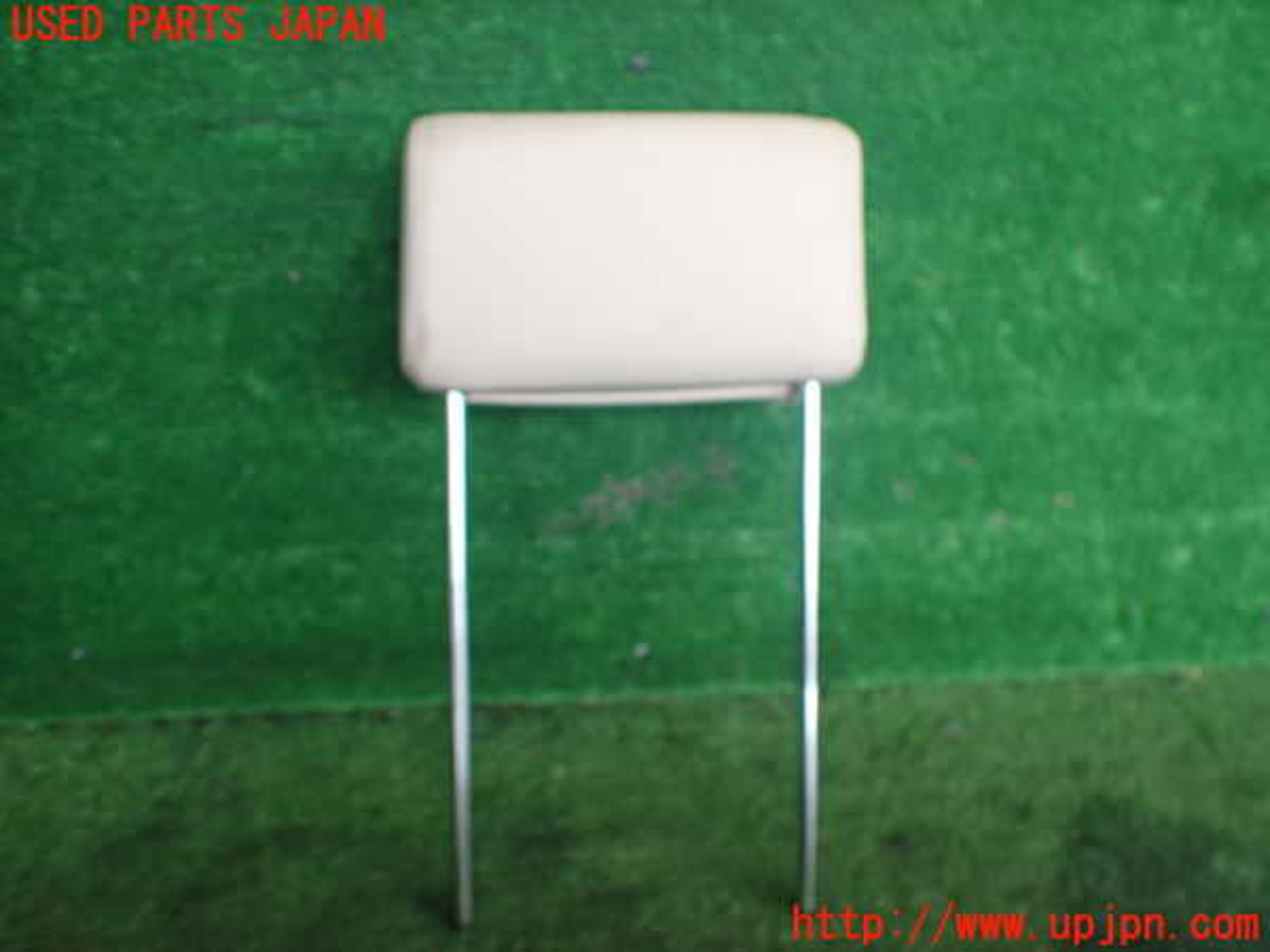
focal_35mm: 30
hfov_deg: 60.0
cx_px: 635
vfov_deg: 46.8
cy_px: 476
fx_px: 1101
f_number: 2.3
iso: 250
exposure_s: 1/125
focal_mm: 5.4
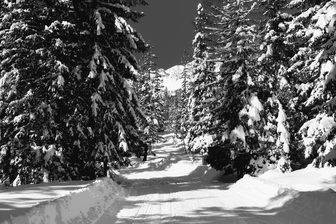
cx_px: 168
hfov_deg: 58.7
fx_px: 299
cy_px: 112
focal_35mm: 32
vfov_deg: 41.1
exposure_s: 1/2000
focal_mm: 32
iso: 640
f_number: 7.1
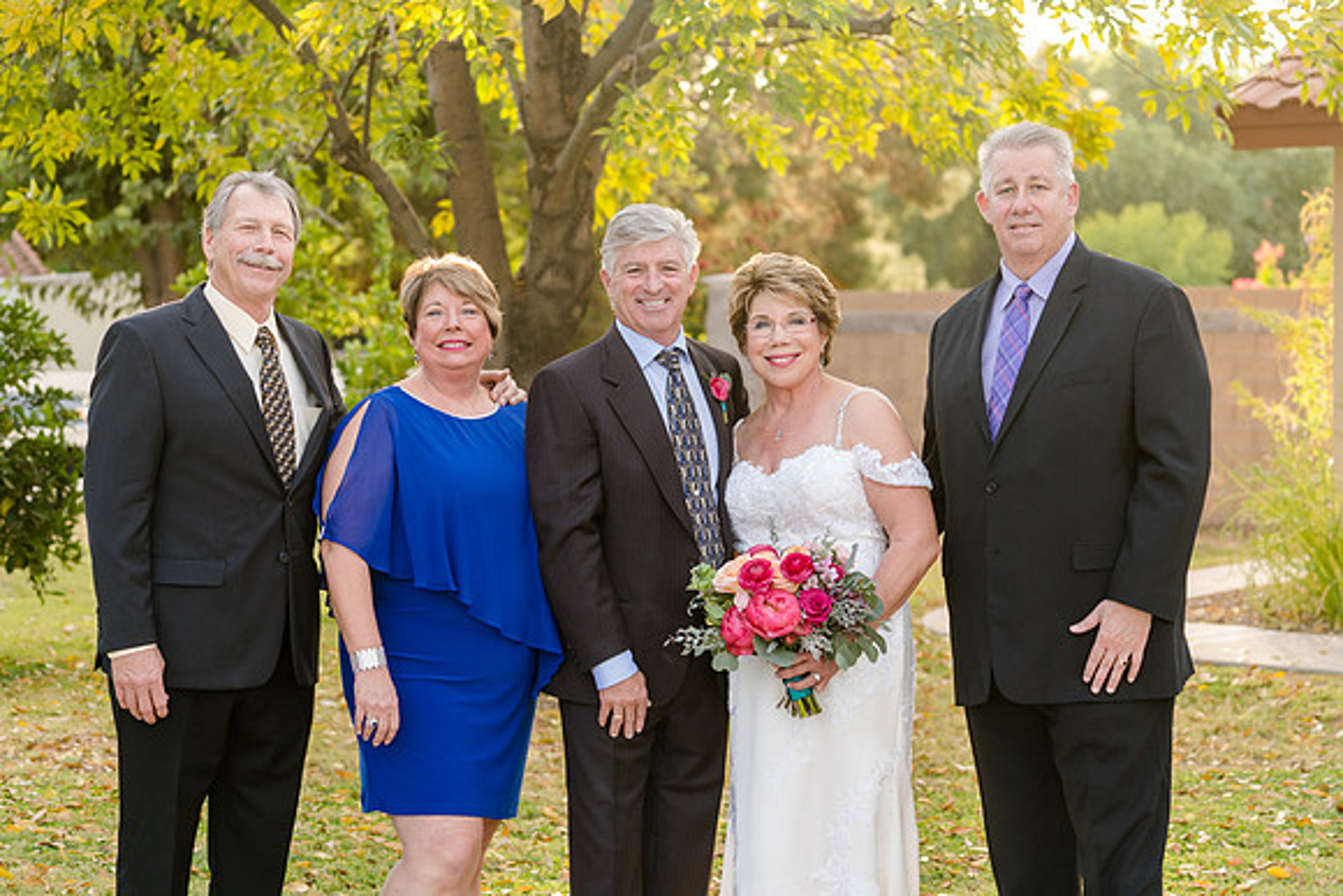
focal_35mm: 83
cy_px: 448
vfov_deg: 16.5
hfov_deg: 24.5
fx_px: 3097
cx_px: 672
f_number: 4
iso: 500
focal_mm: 83
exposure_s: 1/320
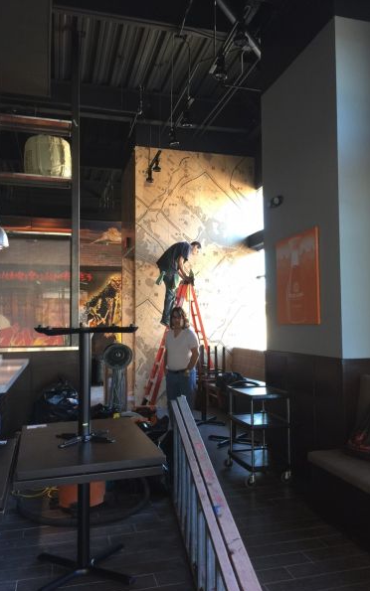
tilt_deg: +4.3
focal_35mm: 31
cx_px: 218
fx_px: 500
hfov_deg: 40.5
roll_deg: +0.5
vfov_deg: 61.2
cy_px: 297
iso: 32
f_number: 2.2
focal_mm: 4.15
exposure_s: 1/15
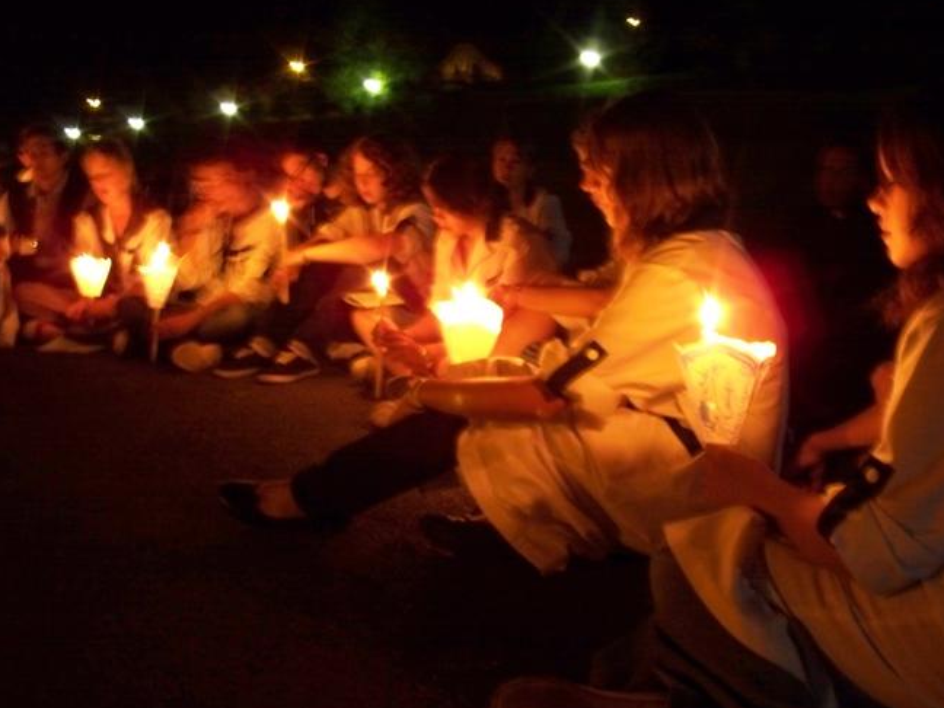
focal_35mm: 40
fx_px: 1091
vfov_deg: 36.0
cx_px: 459
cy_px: 343
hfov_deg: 46.8
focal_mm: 7.9
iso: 400
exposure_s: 1/2
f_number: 3.4
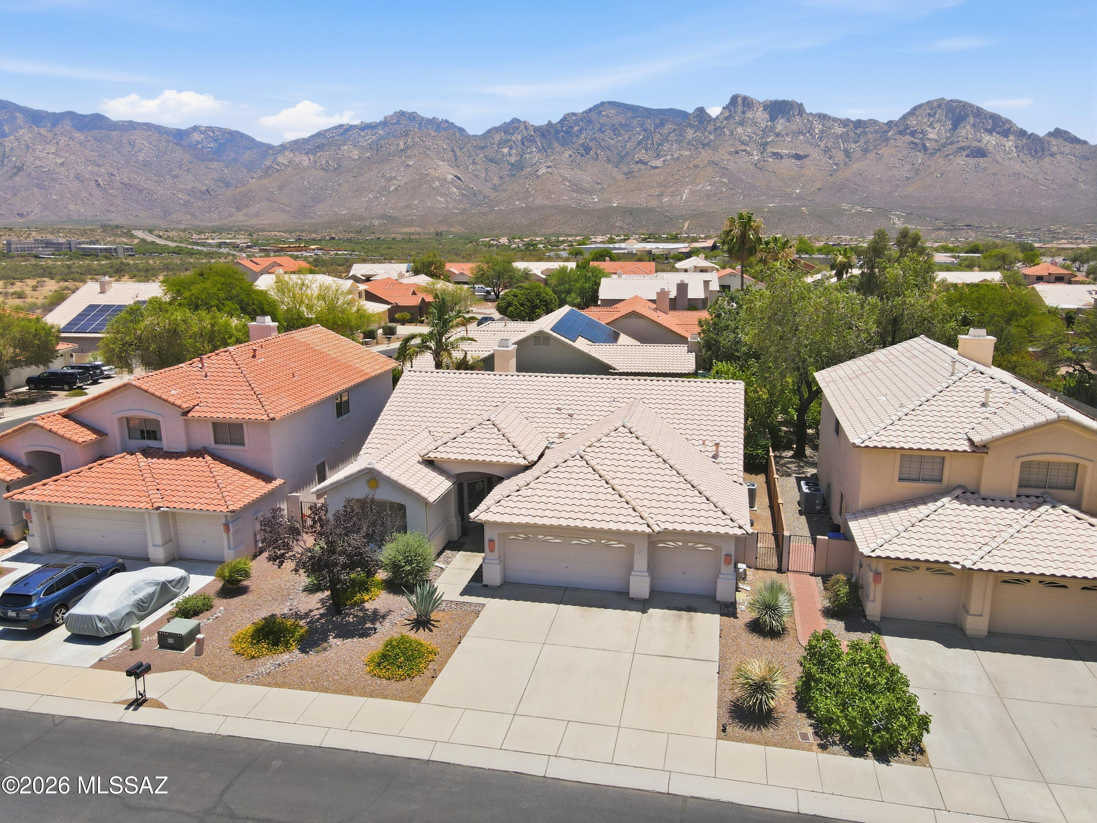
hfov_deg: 71.6
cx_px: 548
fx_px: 761
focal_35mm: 24
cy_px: 412
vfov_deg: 56.8
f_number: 2.8
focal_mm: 4.5
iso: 100
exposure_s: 1/1000
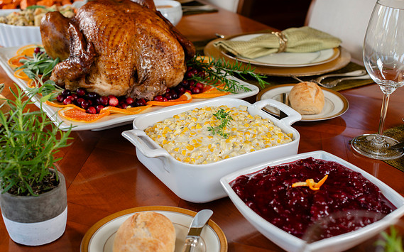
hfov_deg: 38.9
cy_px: 127
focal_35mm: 52
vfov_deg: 24.8
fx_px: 572
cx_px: 200
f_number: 5.6
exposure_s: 1/60
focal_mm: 50
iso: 200
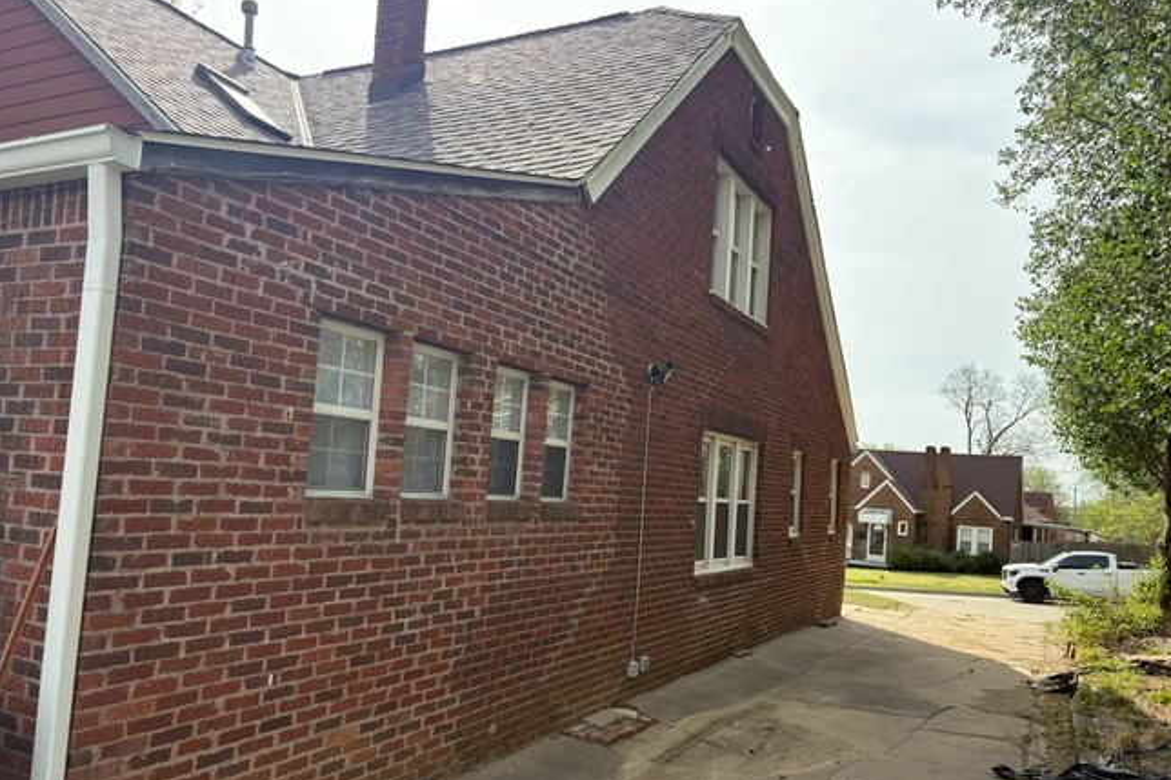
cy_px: 416
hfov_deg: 65.5
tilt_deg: +3.1
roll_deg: -3.7
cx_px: 574
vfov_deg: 46.3
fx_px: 910
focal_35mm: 28
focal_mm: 5.96
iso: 64
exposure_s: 1/2747
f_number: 1.6
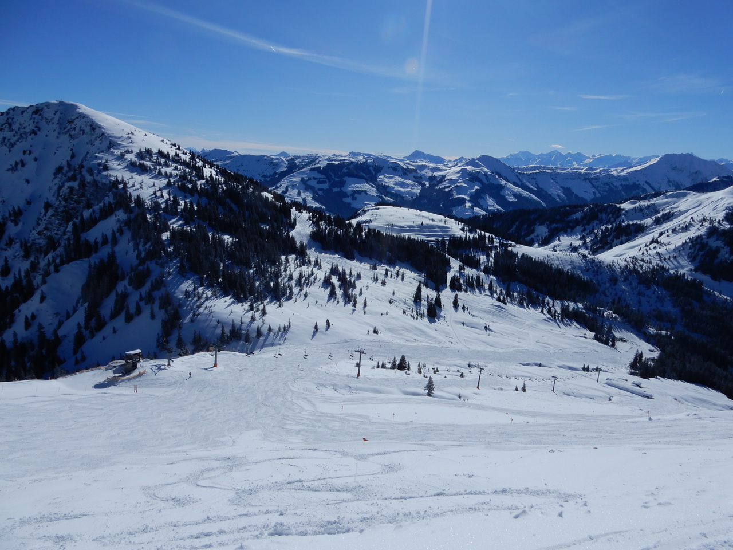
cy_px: 275
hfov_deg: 71.6
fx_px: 508
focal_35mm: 24
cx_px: 366
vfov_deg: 56.8
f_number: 5.6
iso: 80
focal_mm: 4.3
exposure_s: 1/1600
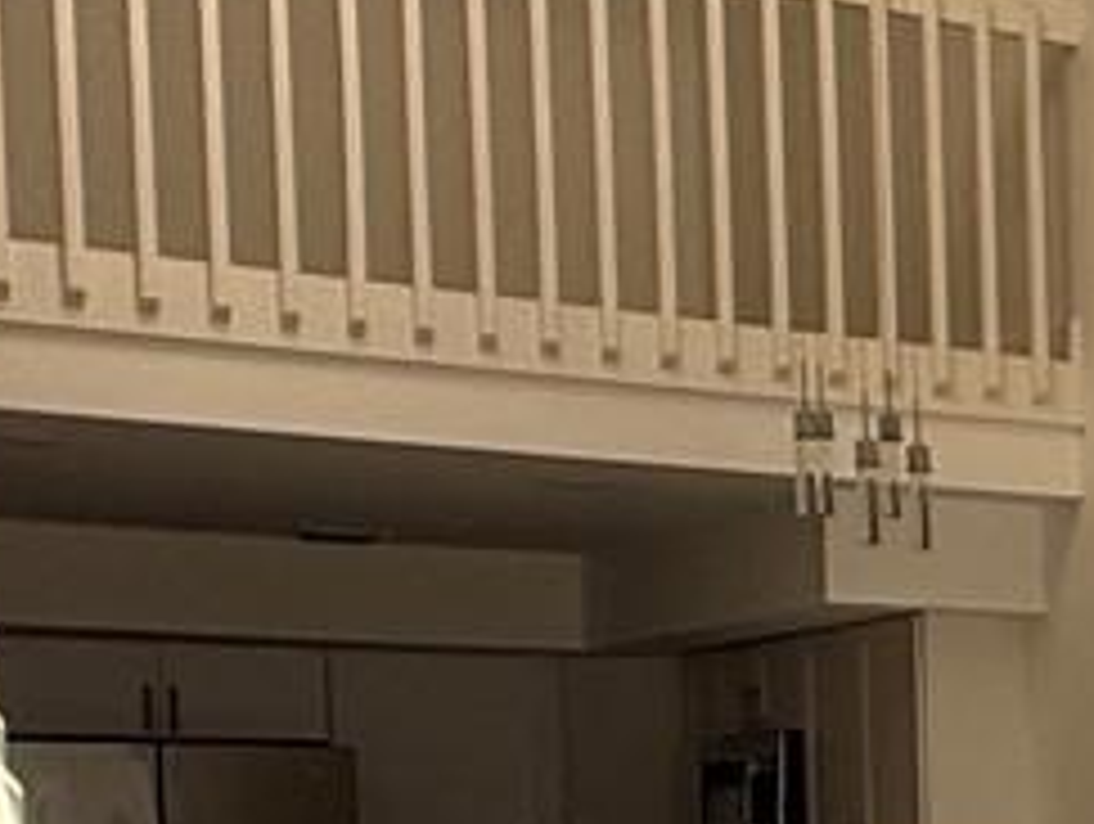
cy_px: 982
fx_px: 2912
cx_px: 2165
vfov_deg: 15.5
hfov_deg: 16.4
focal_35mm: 92
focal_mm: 2.22
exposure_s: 1/99
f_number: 2.2
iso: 50
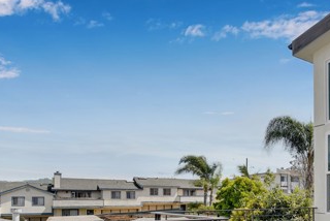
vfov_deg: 40.6
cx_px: 275
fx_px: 275
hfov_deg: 56.2
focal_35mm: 30
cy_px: 196
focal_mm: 10
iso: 400
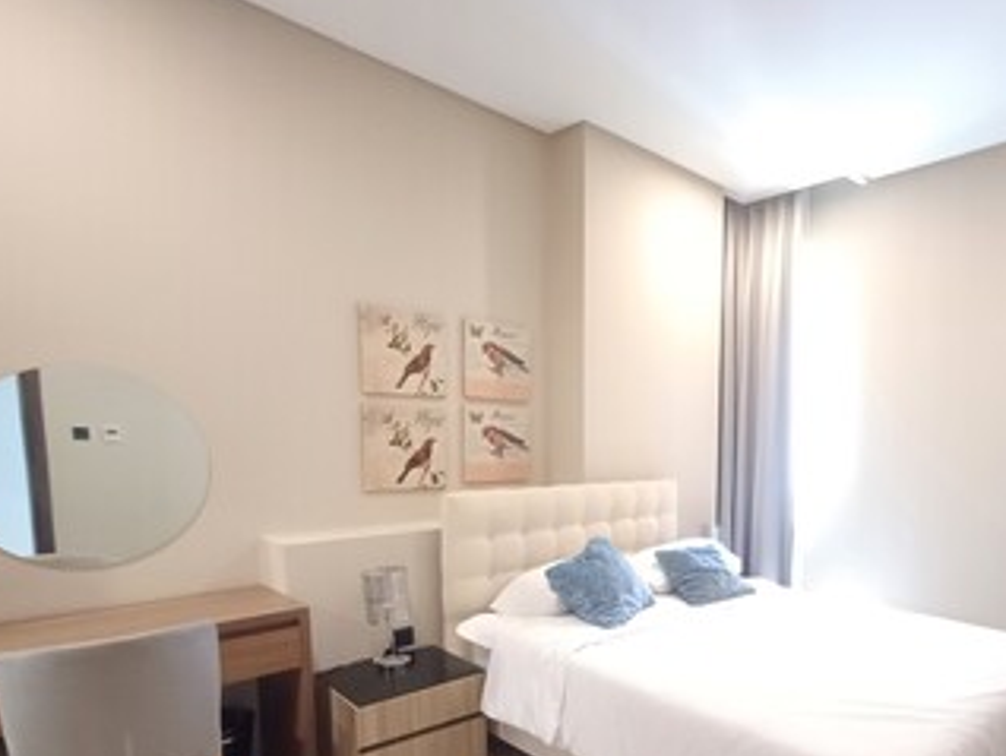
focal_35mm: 23
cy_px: 533
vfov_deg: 57.0
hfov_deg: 71.6
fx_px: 669
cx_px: 675
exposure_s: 1/20
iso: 640
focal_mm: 1.64
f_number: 2.2
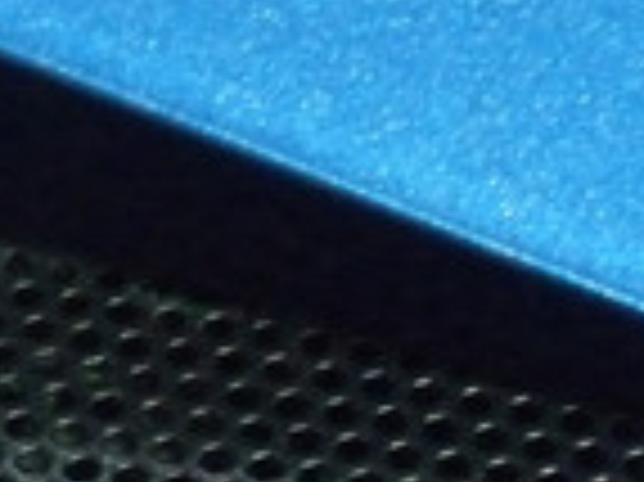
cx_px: -126
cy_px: 239
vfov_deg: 3.9
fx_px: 7008
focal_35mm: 377
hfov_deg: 5.2
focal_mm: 14.9
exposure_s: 1/10
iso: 800
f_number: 3.4
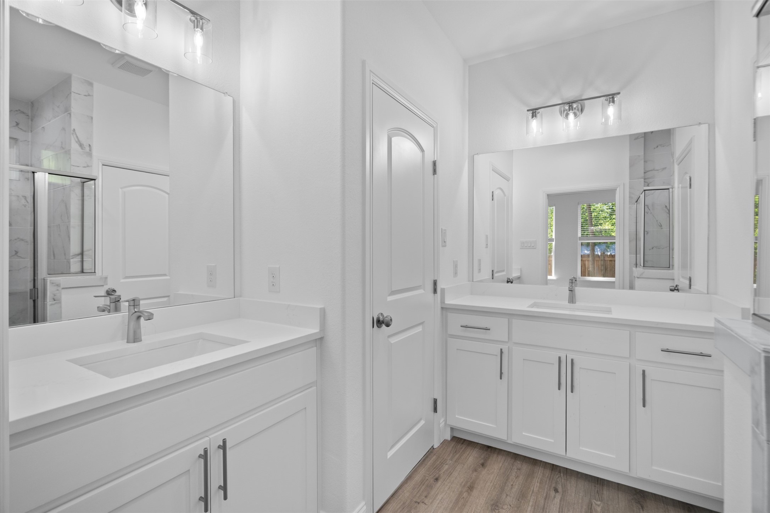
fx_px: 342
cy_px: 256
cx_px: 385
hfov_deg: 96.7
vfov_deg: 73.7
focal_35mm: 16
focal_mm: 16
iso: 800
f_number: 7.1
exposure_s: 1/5
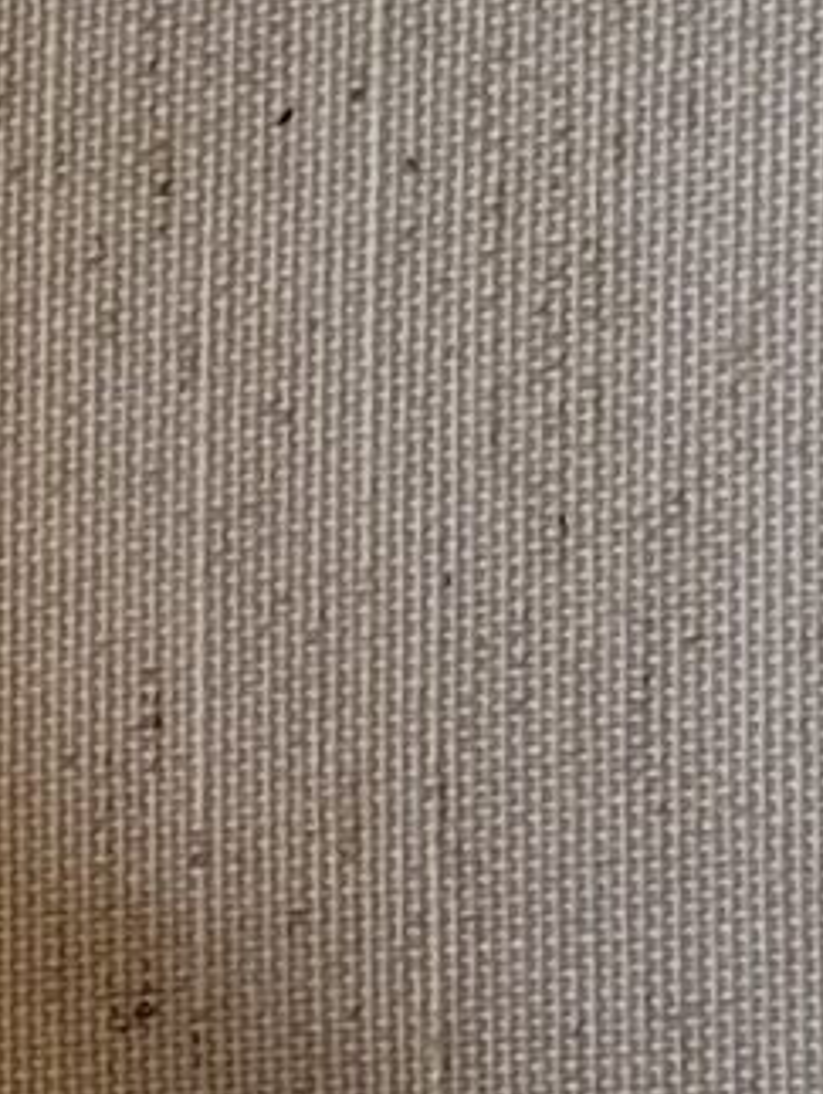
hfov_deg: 6.8
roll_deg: +0.1
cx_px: -1964
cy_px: 1152
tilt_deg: +4.0
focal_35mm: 190
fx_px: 6011
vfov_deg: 10.3
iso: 100
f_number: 1.78
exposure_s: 1/165
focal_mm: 6.86
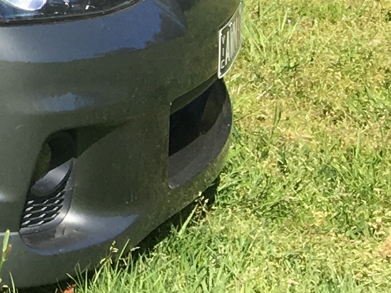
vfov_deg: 7.7
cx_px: -713
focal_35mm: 187
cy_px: -231
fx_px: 2113
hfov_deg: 8.9
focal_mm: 4.15
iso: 25
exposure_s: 1/894
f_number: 2.2
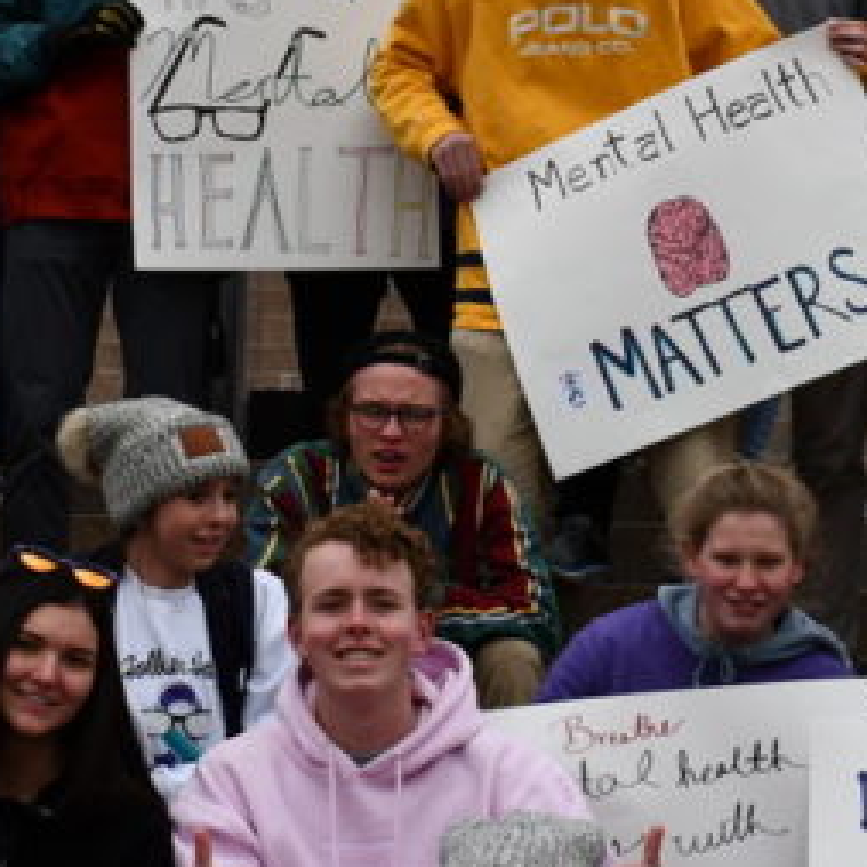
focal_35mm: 141
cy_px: 394
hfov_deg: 12.4
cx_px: 422
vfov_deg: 12.4
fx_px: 3995
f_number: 8
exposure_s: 1/250
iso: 140
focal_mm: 31
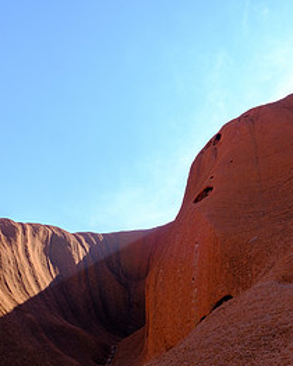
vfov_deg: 53.6
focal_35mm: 33
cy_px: 228
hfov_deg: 44.4
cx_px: 175
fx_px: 357
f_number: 8
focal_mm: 10
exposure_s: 1/170
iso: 200
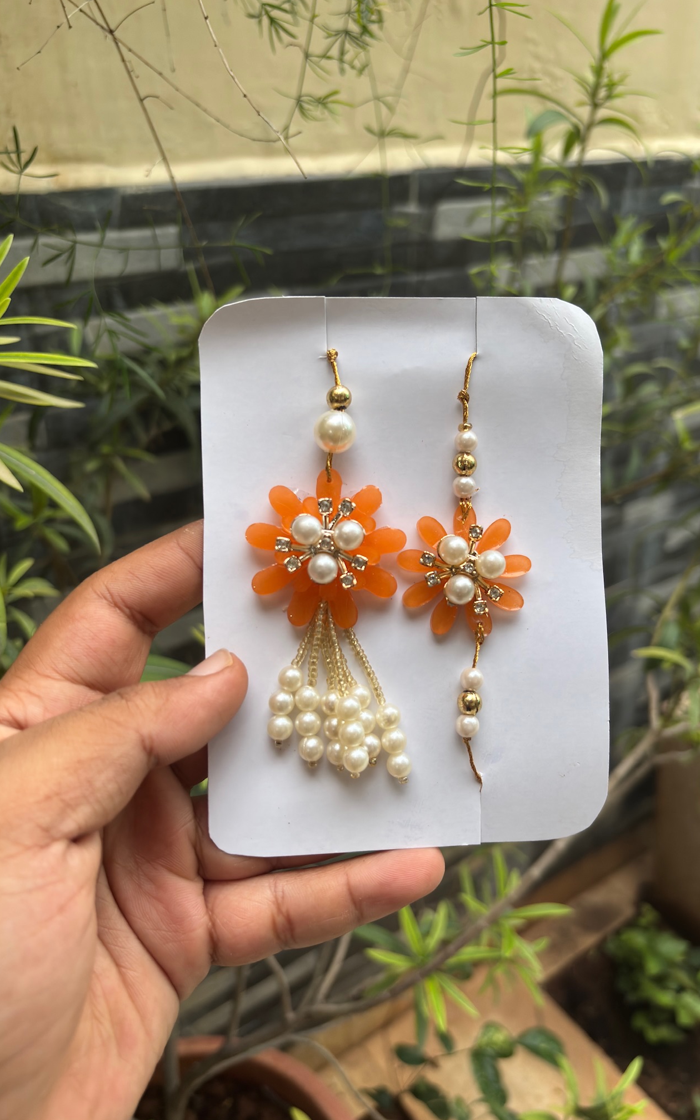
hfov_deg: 44.5
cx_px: 380
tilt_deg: -27.5
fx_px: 855
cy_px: 556
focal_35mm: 28
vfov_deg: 66.5
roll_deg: -1.5
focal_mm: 5.96
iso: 100
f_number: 1.6
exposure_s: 1/50
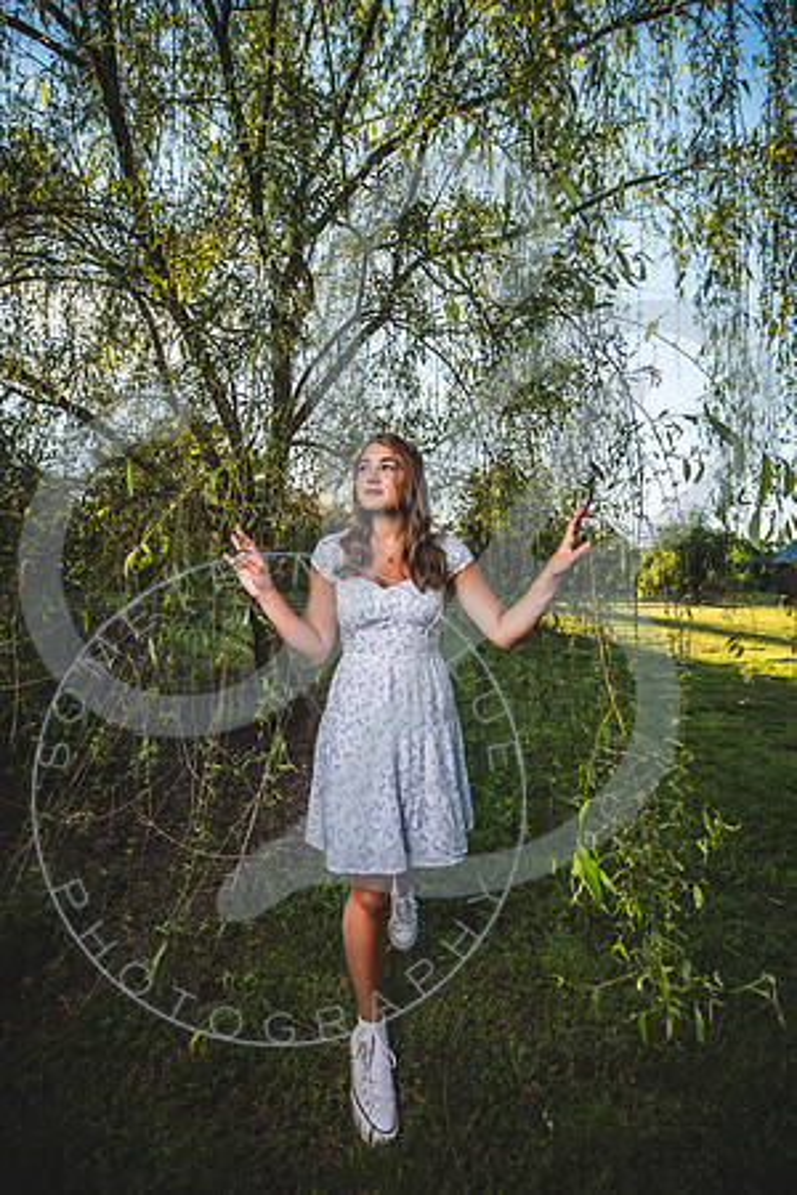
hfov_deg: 81.2
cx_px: 398
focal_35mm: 14
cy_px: 598
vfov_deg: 104.3
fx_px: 465
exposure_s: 1/800
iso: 100
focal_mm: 14
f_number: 2.8
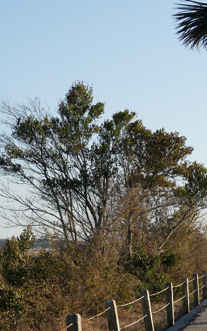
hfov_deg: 11.4
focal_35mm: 112
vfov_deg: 18.5
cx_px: 262
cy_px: 239
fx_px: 1011
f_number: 11
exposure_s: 1/100
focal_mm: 50
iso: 100
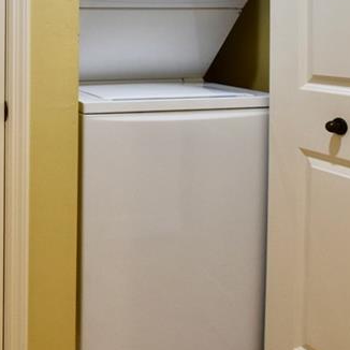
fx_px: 458
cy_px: 40
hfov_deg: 35.9
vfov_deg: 39.1
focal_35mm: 40
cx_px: -31
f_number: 9
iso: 560
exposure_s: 1/15
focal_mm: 10
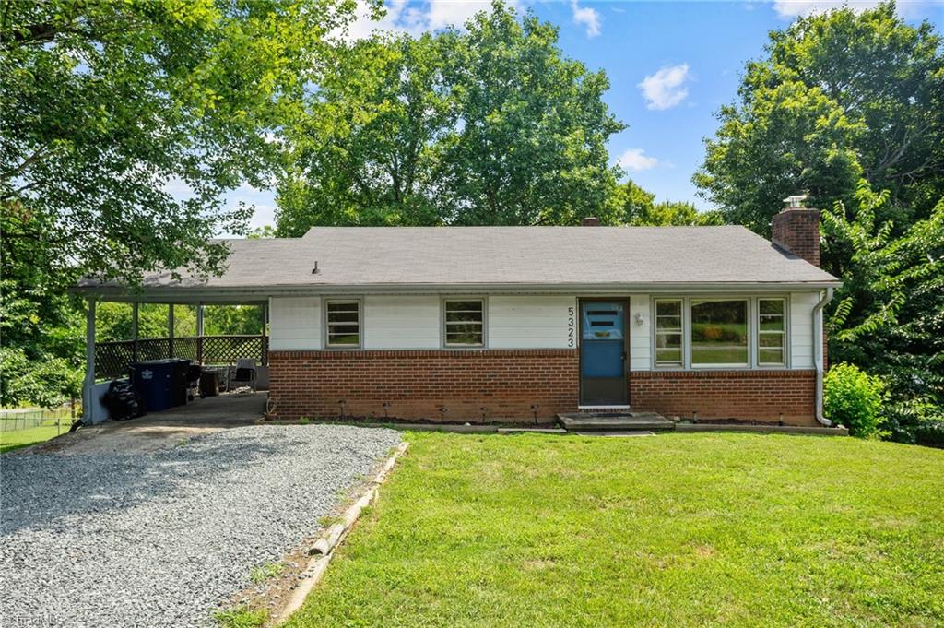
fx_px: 760
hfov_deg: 63.7
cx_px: 472
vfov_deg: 44.9
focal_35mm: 29
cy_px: 314
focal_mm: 29
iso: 160
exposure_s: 1/250
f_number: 8
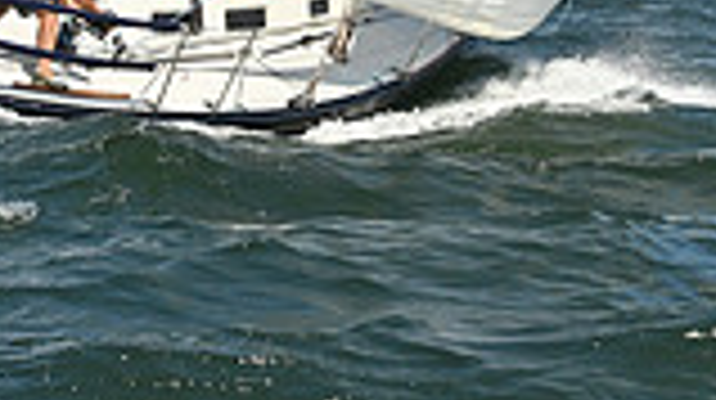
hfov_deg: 8.1
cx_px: 236
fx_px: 5082
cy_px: -881
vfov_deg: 4.3
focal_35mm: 268
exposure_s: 1/1250
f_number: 10
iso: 250
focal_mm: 70
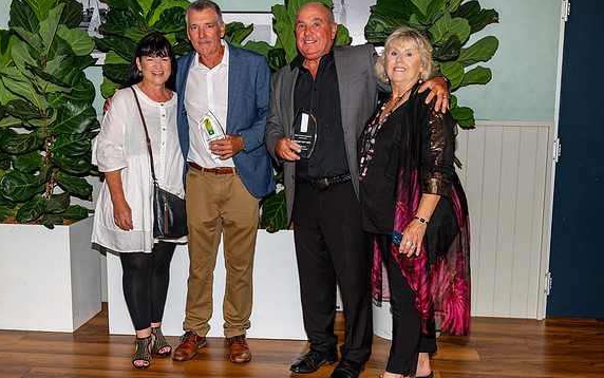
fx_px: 675
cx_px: 303
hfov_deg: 48.2
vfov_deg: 31.3
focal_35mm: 41
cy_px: 200
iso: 400
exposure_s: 1/60
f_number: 8
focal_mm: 38
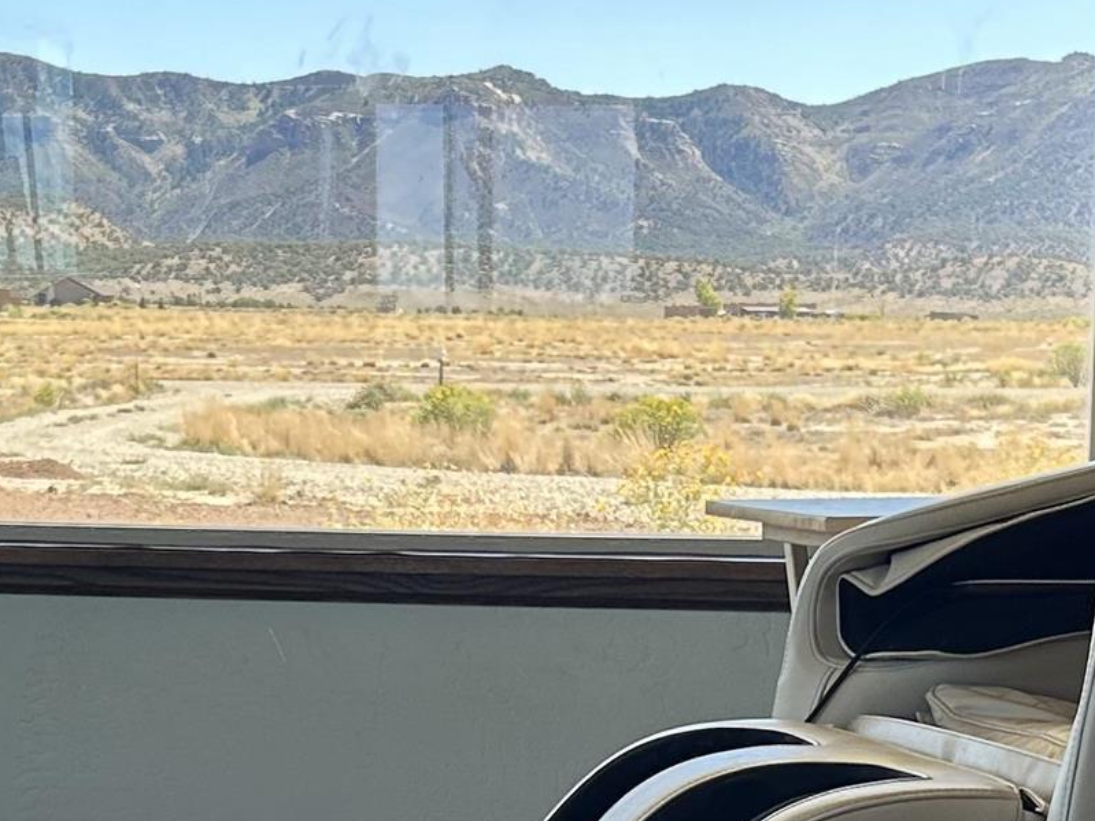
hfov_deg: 19.6
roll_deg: +0.2
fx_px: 3163
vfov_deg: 14.4
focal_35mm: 100
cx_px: 407
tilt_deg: -10.6
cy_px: 928
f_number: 1.5
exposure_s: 1/408
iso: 50
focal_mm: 5.7
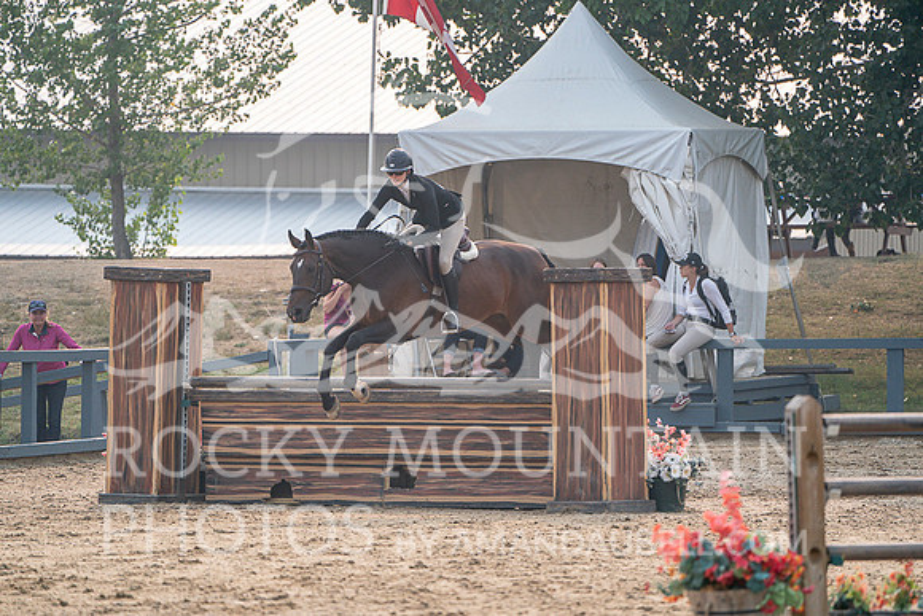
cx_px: 462
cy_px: 308
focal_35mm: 400
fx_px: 10257
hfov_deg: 5.2
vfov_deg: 3.4
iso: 500
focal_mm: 400
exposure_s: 1/1000
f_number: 5.6
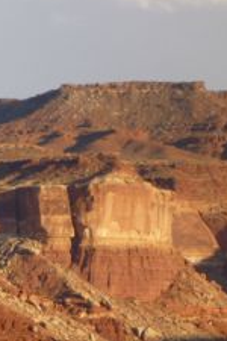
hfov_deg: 3.6
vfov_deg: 5.4
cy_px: 123
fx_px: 3584
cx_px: -154
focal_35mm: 379
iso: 80
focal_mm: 22.8
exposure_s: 1/125
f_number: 5.9
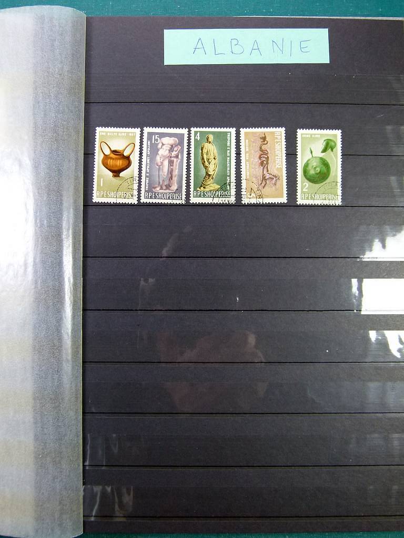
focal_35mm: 32
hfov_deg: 44.2
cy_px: 269
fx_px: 498
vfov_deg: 56.8
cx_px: 202
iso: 125
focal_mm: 5.7
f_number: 3
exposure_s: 1/60
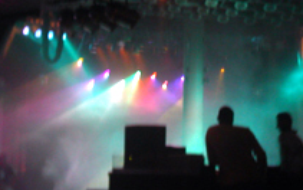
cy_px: 125
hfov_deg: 26.8
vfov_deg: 16.9
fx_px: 636
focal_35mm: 77
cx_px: 177
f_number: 2.8
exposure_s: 1/4
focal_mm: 7.8
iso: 200
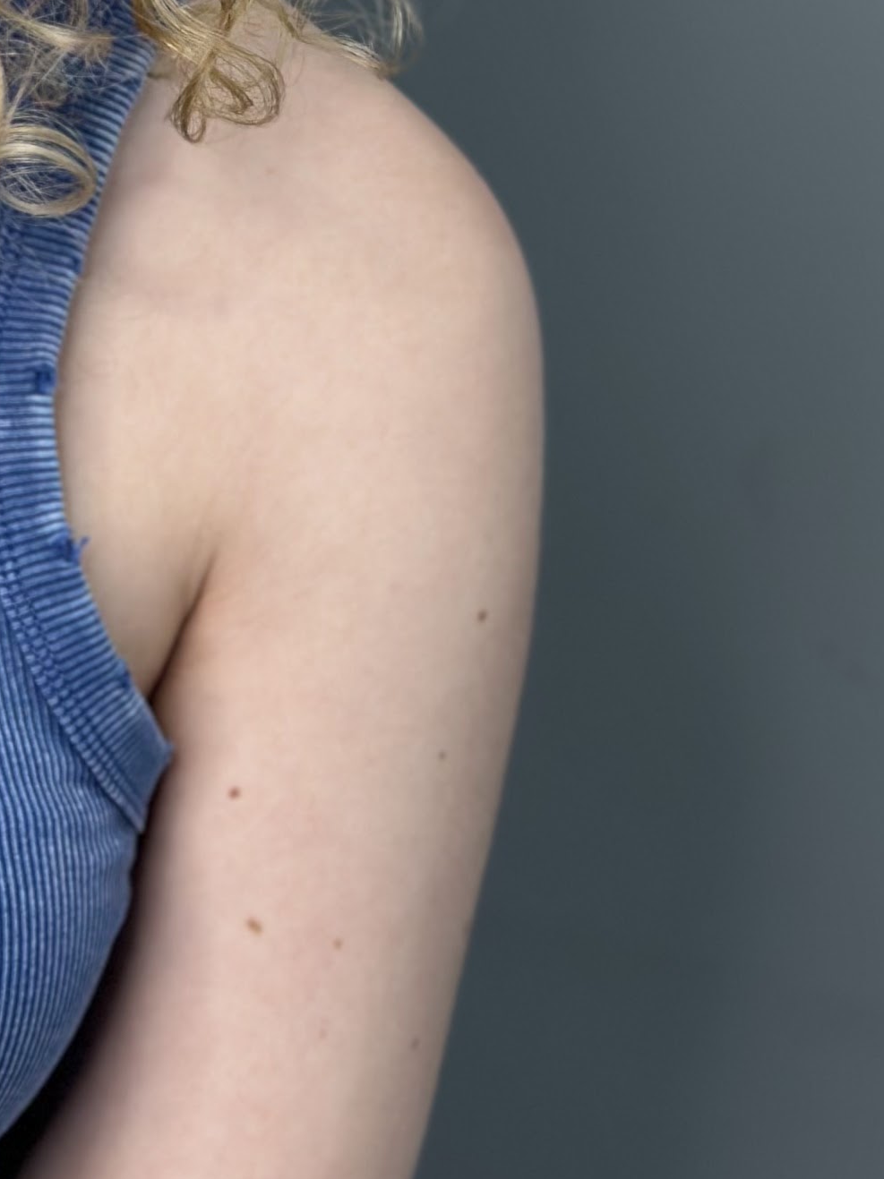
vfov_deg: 13.1
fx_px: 5008
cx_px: -445
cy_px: -201
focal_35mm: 147
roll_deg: -3.2
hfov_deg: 9.8
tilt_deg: -6.3
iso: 80
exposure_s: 1/143
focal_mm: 6.86
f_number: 1.78
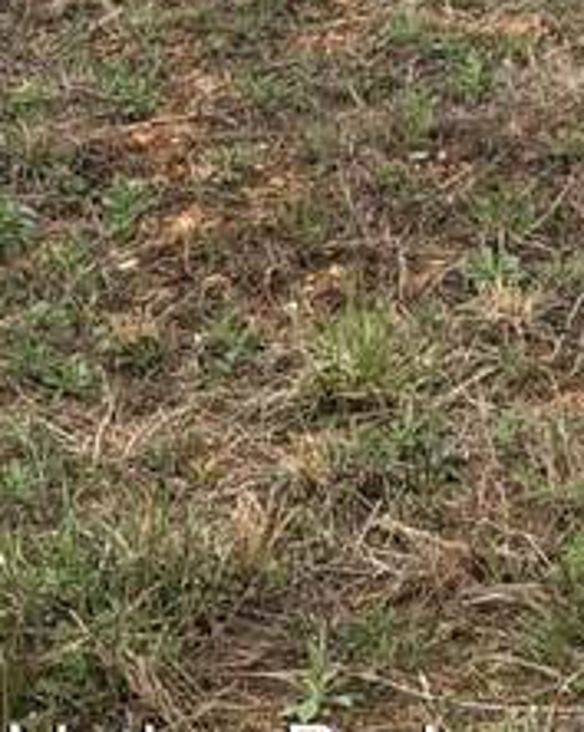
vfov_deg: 9.0
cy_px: -679
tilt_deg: -8.7
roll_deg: +1.4
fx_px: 4395
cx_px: 894
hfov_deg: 7.5
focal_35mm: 203
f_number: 1.78
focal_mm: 6.76
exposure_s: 1/1754
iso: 64
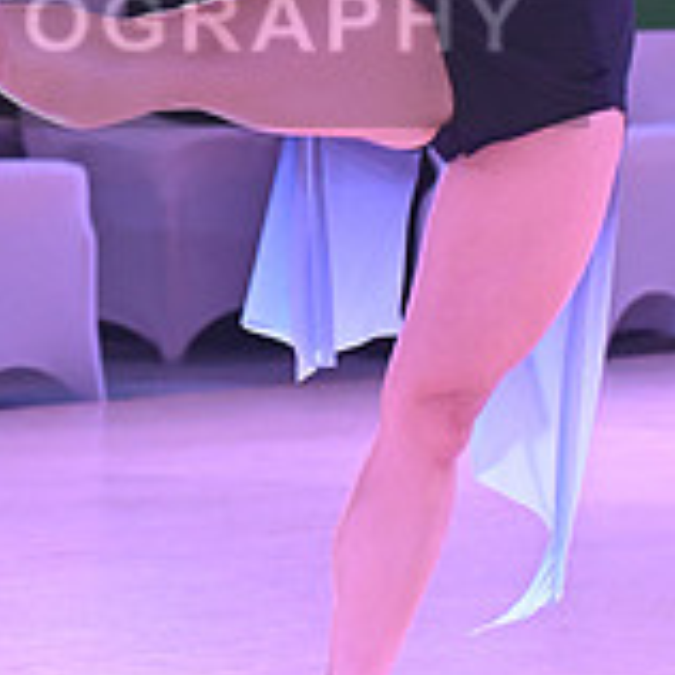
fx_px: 8604
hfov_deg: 4.5
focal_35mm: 390
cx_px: 2
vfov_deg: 4.5
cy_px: -13
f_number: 6.3
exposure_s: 1/400
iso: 5000
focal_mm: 125
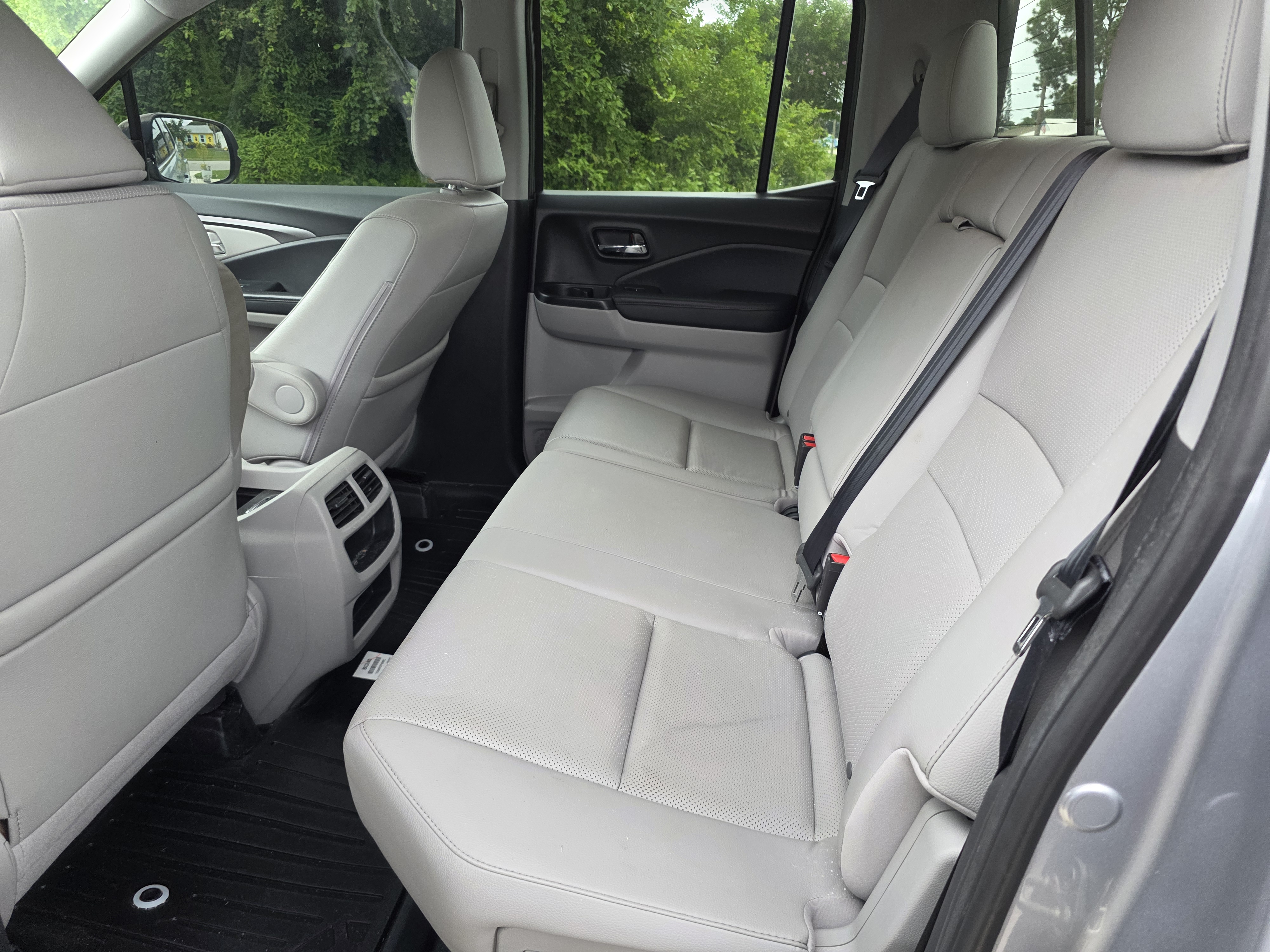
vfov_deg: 58.9
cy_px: 476
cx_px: 635
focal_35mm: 23
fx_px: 844
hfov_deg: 73.9
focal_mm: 6.3
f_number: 1.7
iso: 250
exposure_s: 1/120
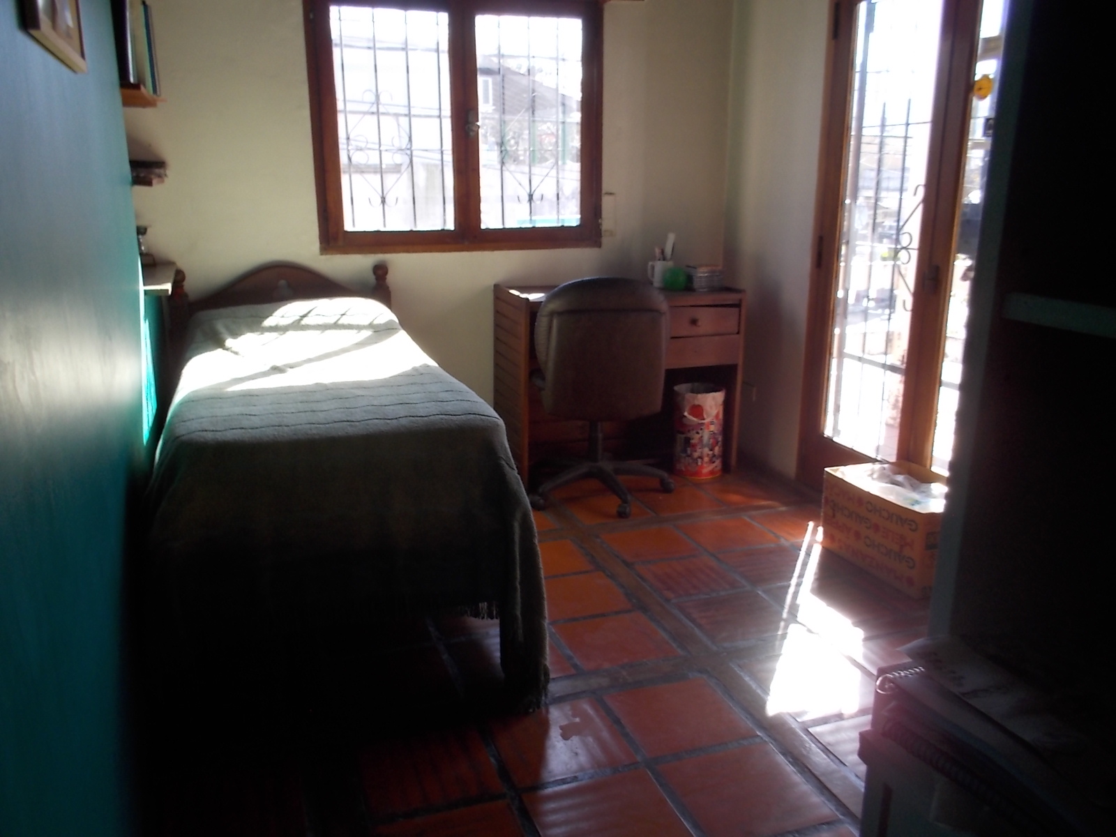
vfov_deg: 48.2
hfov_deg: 61.7
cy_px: 418
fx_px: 935
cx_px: 558
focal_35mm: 29
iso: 80
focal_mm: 4.1
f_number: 3.3
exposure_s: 1/60
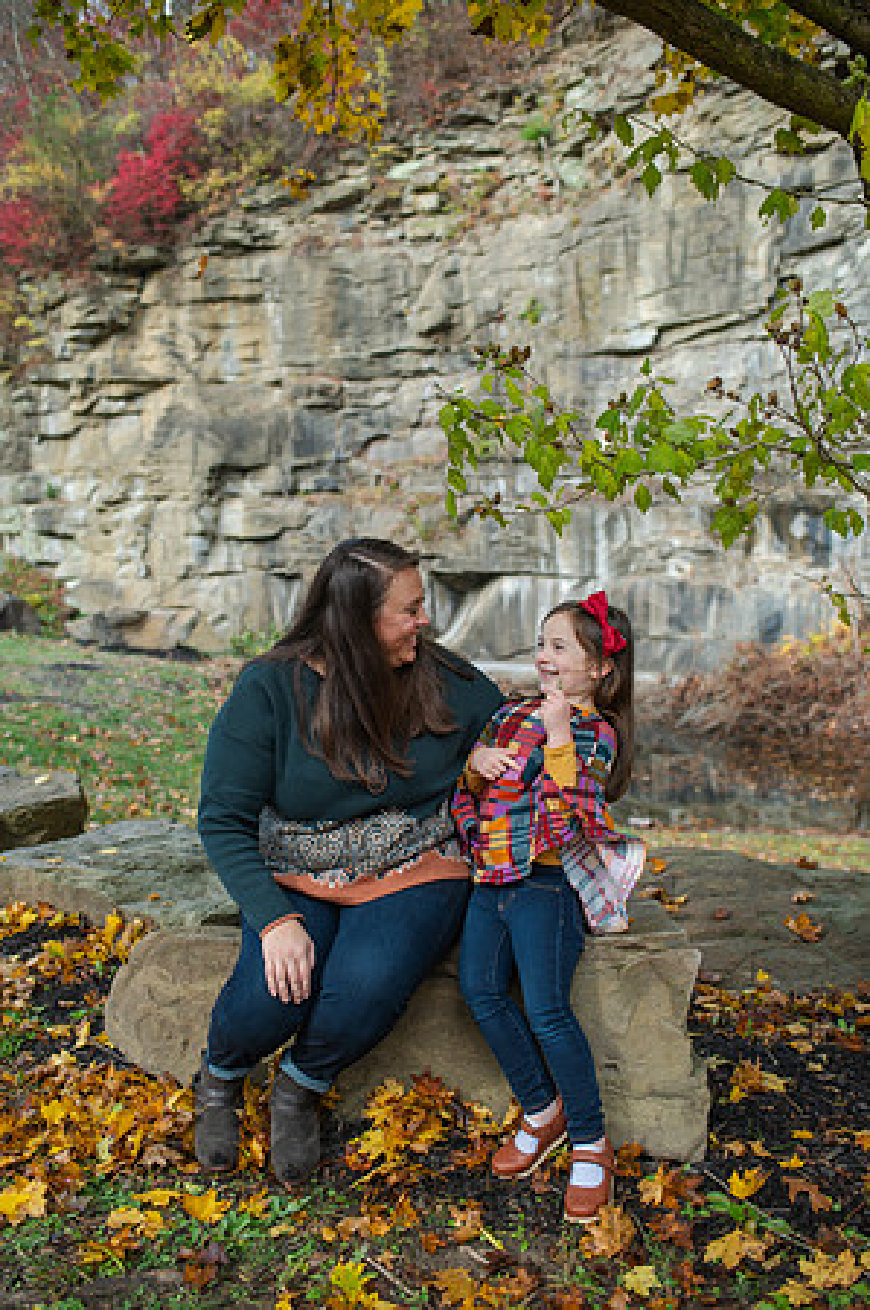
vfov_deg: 54.5
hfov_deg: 37.8
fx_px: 1272
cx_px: 435
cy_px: 655
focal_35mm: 35
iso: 320
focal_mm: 35
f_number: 3.2
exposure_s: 1/800
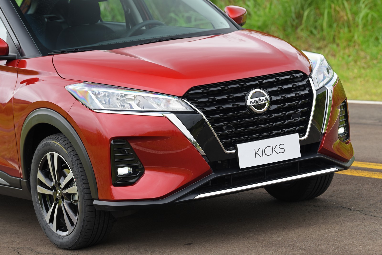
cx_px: 191
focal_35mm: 140
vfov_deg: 9.8
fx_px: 1486
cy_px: 128
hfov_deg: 14.6
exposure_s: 1/125
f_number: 5.6
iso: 250
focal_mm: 140
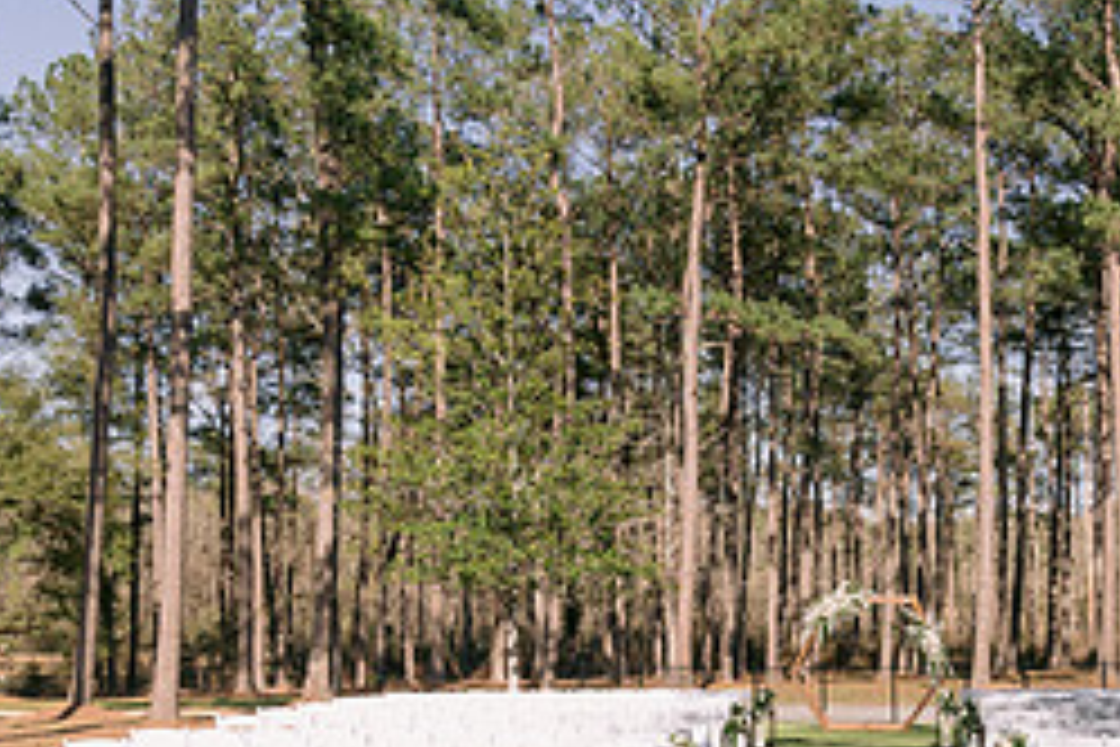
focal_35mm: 56
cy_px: 596
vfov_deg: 23.8
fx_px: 1742
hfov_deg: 34.7
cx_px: 877
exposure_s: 1/50
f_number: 13
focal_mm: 24
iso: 200
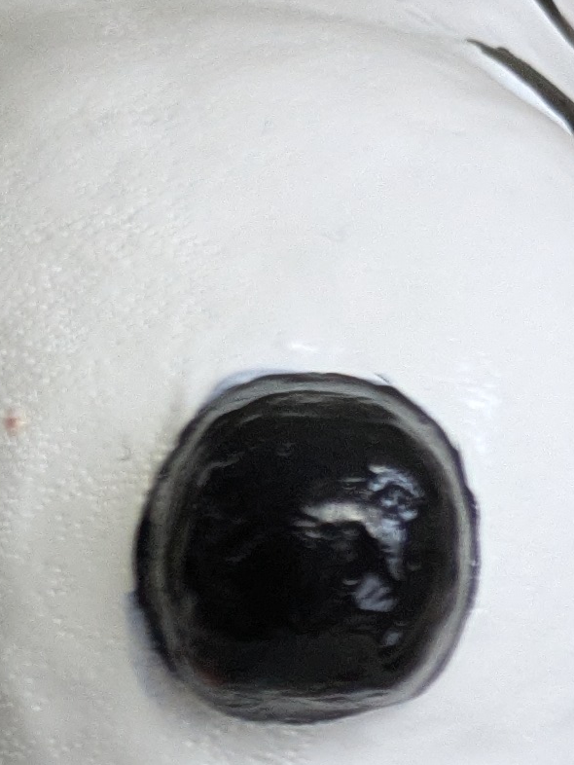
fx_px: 3248
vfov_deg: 11.2
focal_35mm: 147
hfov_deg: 10.1
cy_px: 1841
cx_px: 141
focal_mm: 5.43
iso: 111
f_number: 1.89
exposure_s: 1/100
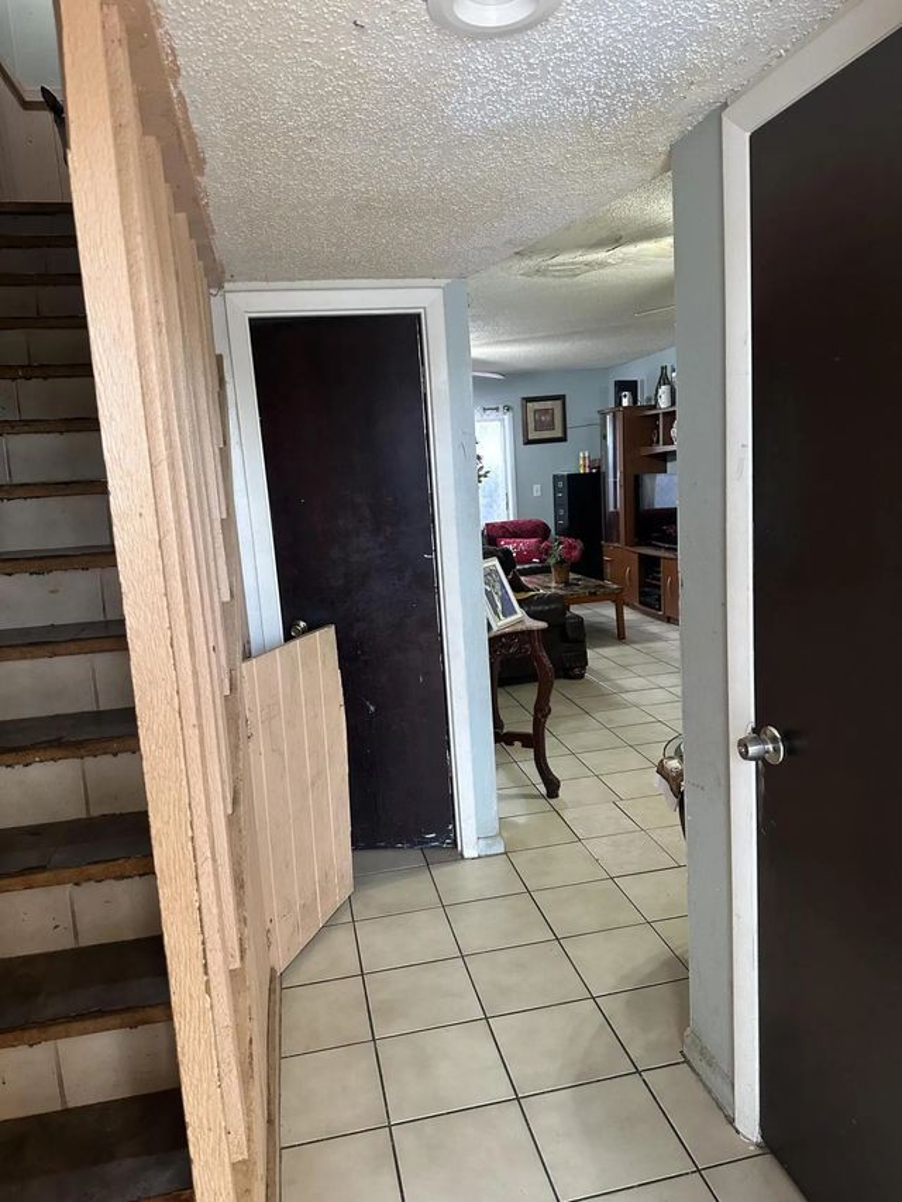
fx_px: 834
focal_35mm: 24
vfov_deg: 71.6
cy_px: 601
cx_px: 451
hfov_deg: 56.8
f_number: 1.78
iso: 400
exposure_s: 1/60
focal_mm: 6.86
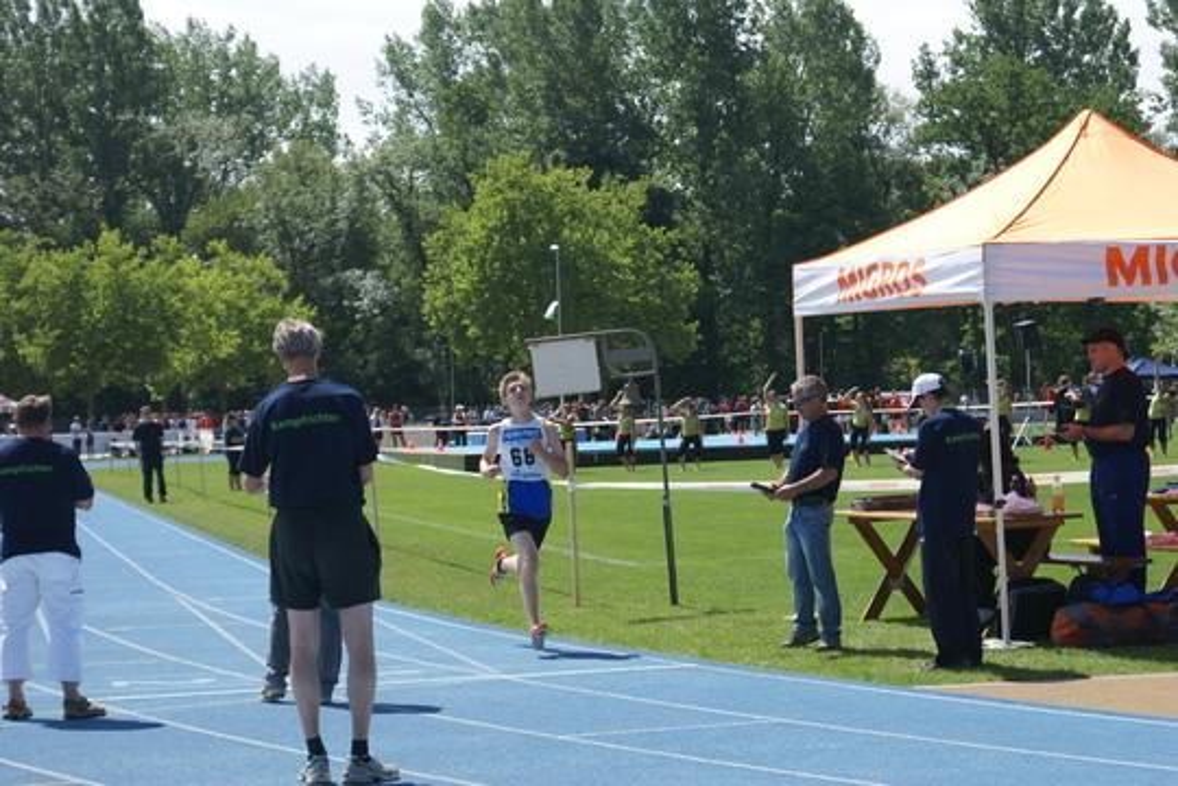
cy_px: 393
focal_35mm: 105
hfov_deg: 19.5
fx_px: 3436
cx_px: 589
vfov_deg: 13.0
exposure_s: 1/320
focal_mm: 70
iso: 100
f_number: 6.3
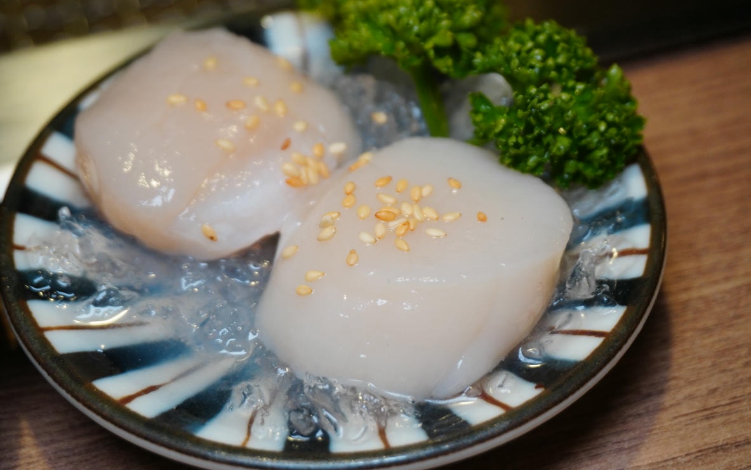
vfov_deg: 20.5
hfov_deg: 32.2
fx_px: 1300
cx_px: 371
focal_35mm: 64
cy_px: 231
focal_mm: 41
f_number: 5.6
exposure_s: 1/80
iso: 1000
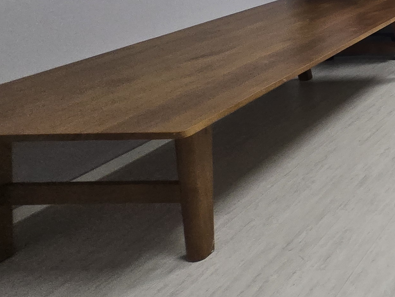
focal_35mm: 42
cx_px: 630
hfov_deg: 26.6
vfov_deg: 31.8
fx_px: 479
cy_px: 3
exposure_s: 1/60
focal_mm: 1.7
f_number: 2.2
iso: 100
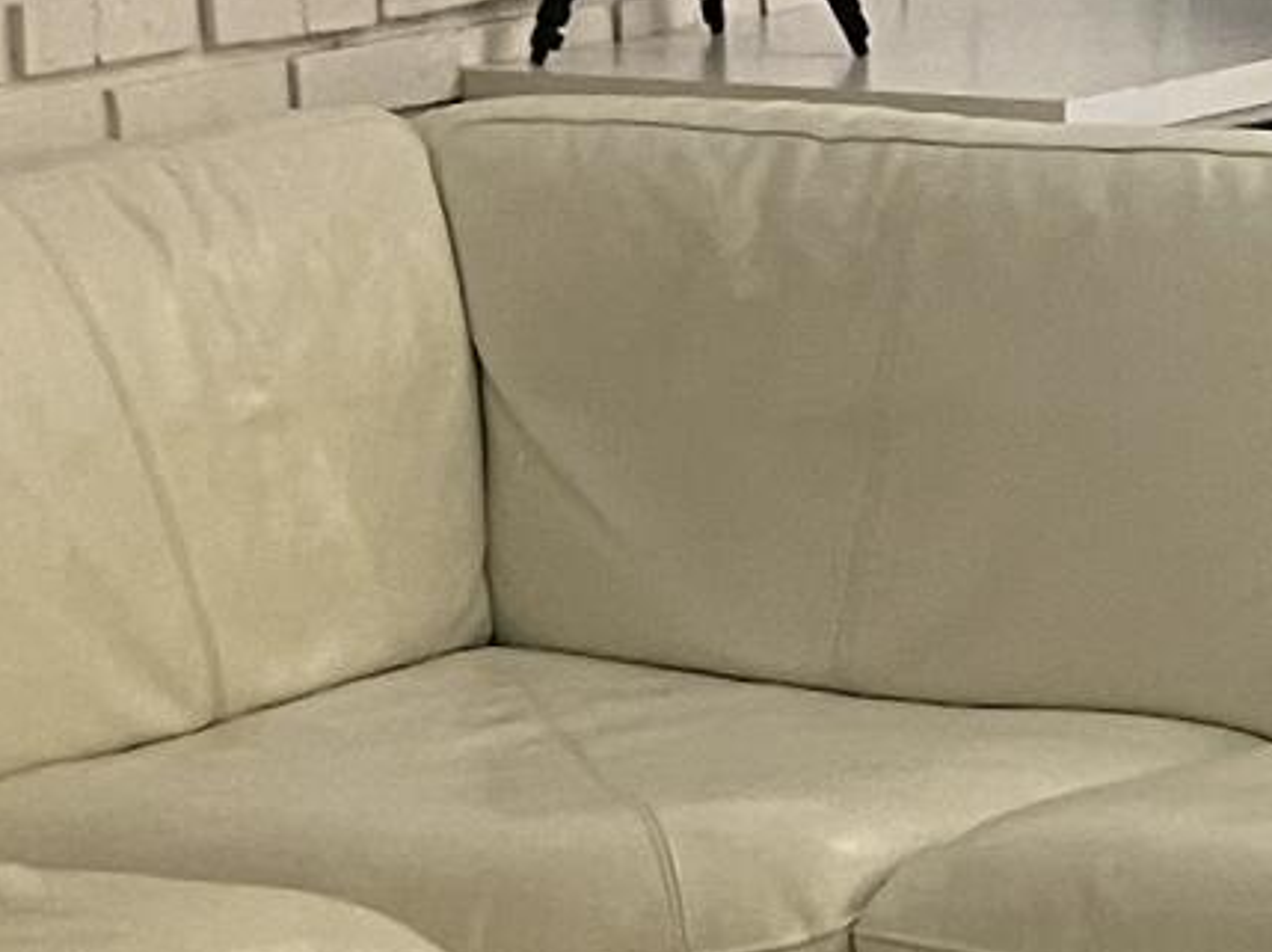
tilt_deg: -10.4
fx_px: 7196
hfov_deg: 10.1
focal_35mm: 196
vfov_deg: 7.6
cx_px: 907
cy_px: 750
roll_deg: +2.2
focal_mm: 3.99
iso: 100
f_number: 1.8
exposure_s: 1/60
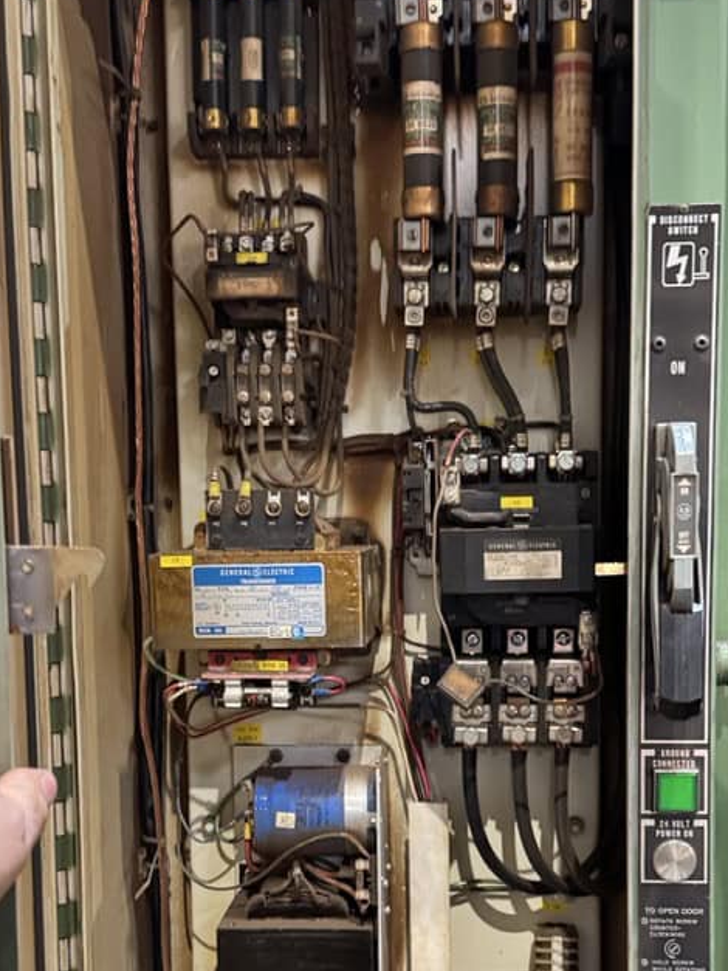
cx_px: 381
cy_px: 649
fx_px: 1374
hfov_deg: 29.7
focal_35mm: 49
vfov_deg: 38.5
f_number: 1.8
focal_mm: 6.8
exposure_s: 1/60
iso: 400
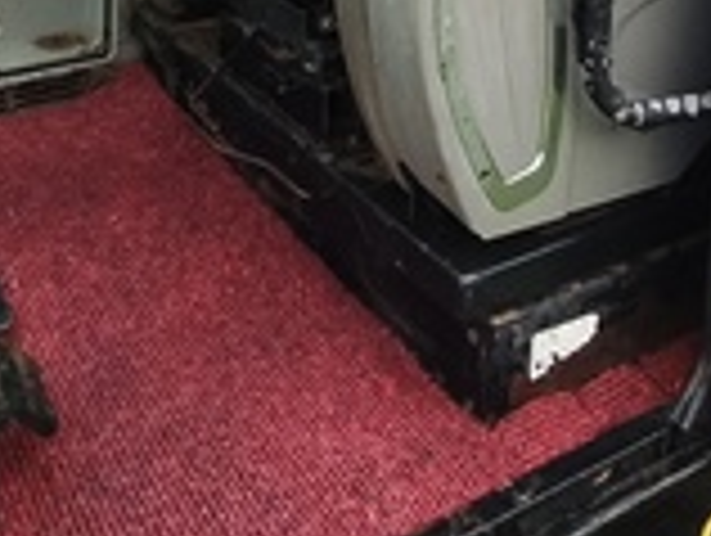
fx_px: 1070
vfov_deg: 22.2
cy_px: -306
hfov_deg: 36.8
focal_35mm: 52
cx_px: 362
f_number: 2.2
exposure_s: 1/681
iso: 50
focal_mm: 1.67
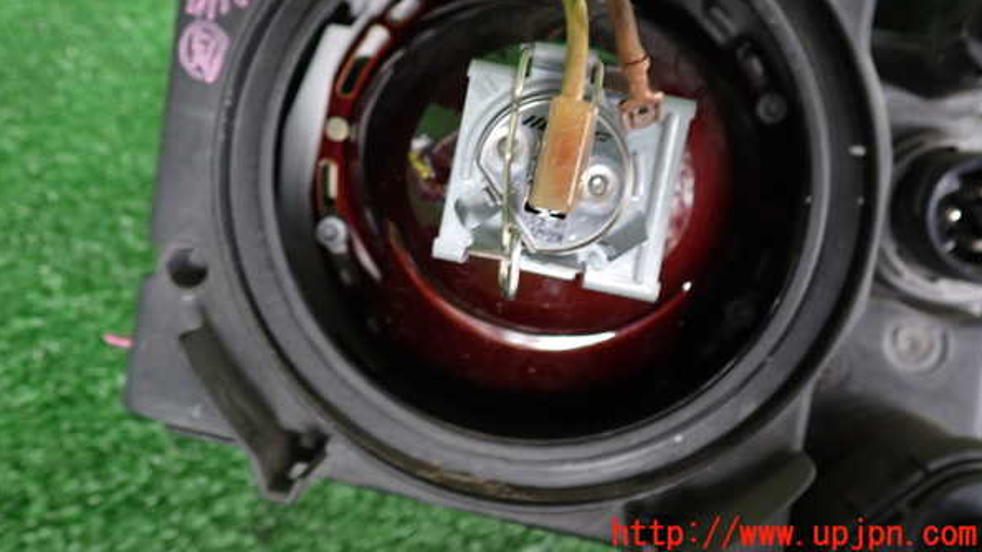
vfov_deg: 35.3
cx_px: 489
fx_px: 859
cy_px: 183
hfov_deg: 59.5
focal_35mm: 33
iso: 320
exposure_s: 1/30
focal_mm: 5.4
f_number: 2.3
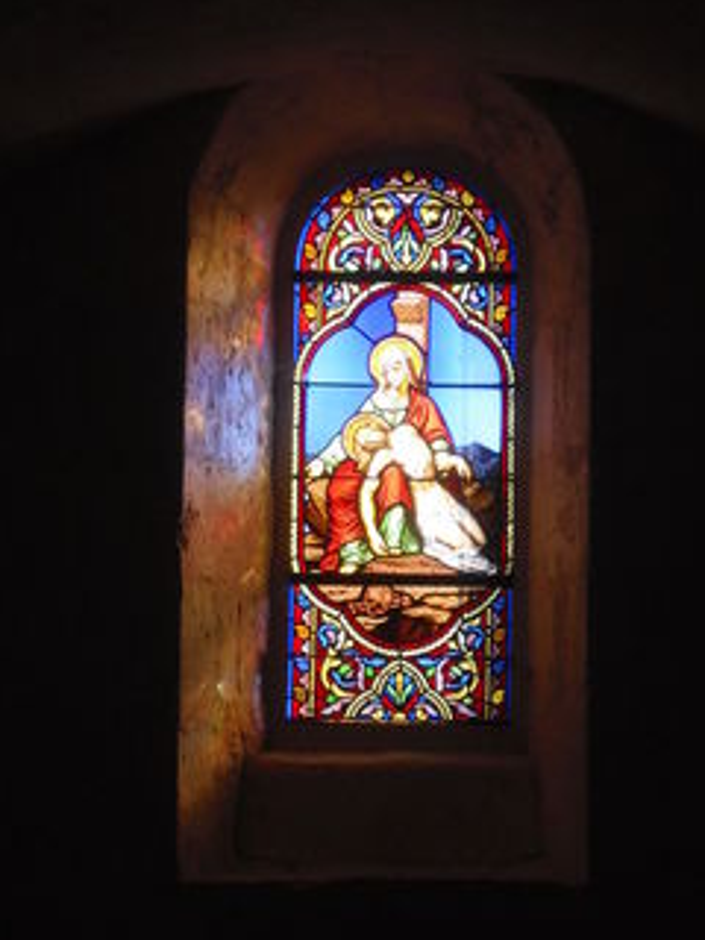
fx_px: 3802
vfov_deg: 14.1
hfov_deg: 10.6
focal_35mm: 140
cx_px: 382
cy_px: 426
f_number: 5.9
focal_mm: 18.6
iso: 200
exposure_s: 1/100
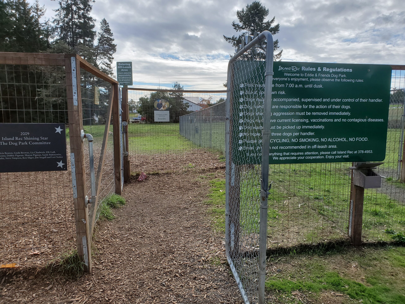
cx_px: 202
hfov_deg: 67.3
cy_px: 152
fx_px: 304
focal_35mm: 26
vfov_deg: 53.1
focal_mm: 4.3
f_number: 2.4
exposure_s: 1/1046
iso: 50
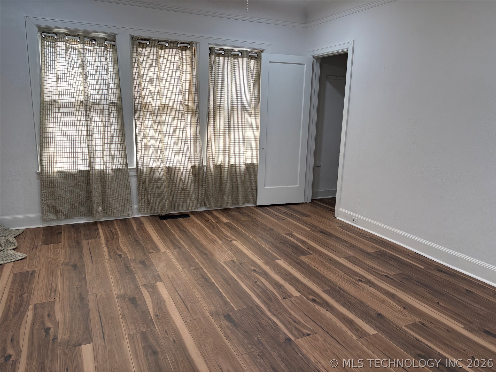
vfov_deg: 53.1
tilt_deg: -12.3
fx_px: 373
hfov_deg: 67.3
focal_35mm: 26
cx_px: 248
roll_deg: -0.9
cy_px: 186
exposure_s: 1/120
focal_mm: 5.96
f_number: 1.6
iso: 100
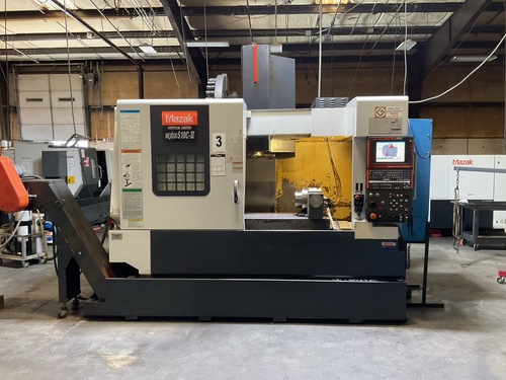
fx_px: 424
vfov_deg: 48.2
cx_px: 253
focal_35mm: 29
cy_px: 190
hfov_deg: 61.7
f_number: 1.8
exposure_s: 1/40
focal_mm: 3
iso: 320
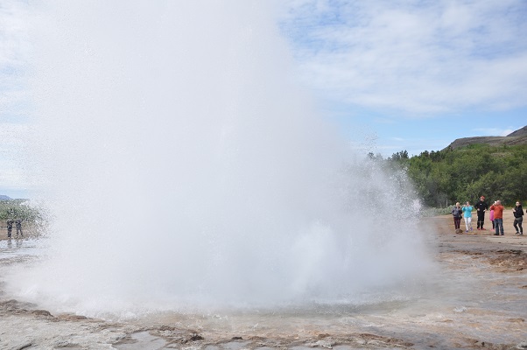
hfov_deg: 57.3
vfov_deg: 39.9
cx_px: 264
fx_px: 483
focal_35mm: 33
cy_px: 175
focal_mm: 22
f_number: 6.3
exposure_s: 1/1600
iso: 400
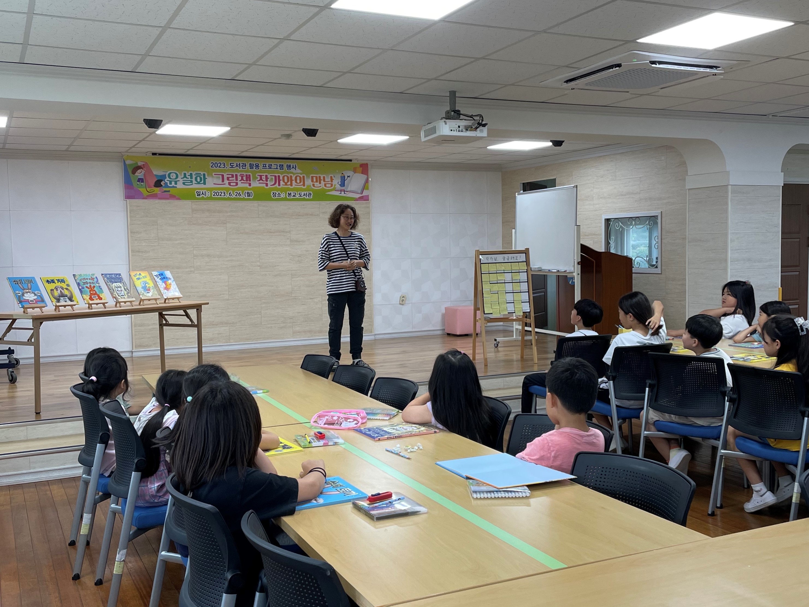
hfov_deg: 67.3
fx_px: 608
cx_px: 404
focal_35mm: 26
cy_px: 304
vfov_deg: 53.1
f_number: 1.6
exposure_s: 1/120
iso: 64
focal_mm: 4.2
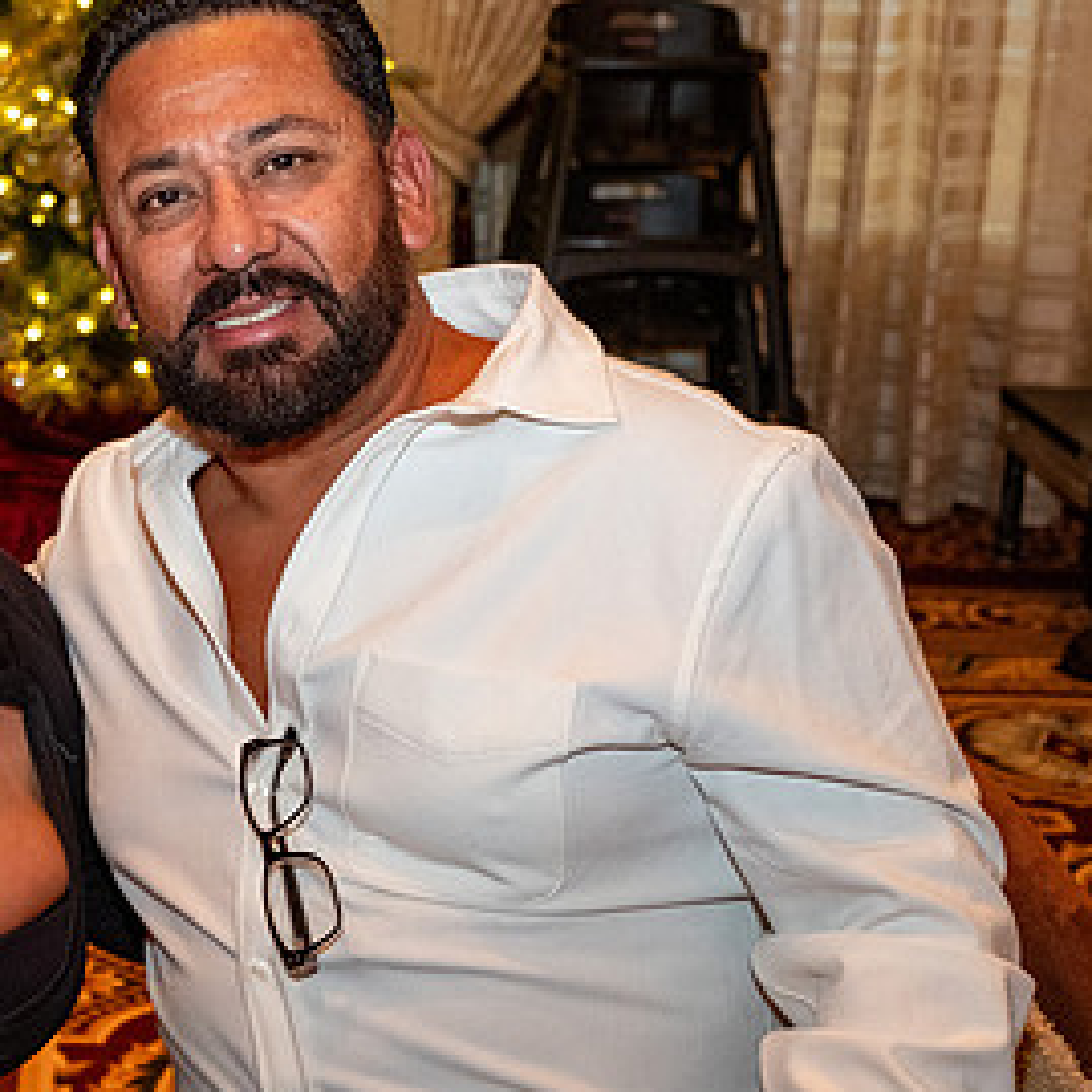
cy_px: 639
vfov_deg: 22.4
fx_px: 2748
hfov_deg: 21.8
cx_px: 41
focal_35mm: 77
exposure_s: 1/125
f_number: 3.2
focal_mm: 27.7
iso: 2500
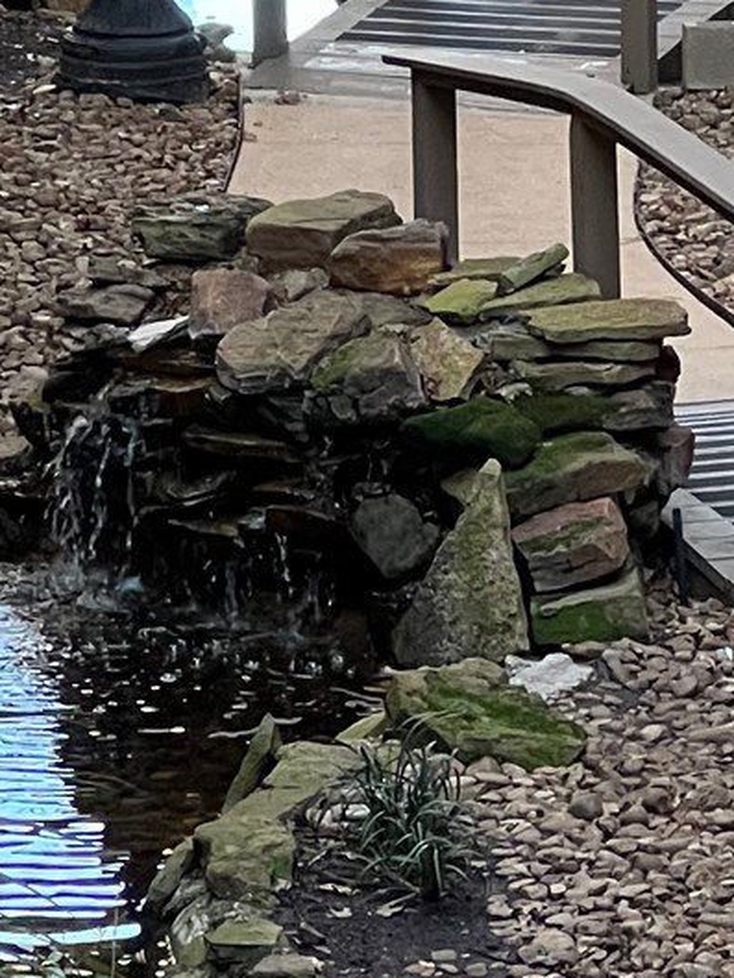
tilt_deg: -10.7
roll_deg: +0.0
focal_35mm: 298
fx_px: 8422
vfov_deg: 6.6
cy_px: 189
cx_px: 704
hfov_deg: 5.0
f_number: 2.8
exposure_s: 1/120
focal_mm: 9
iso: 320
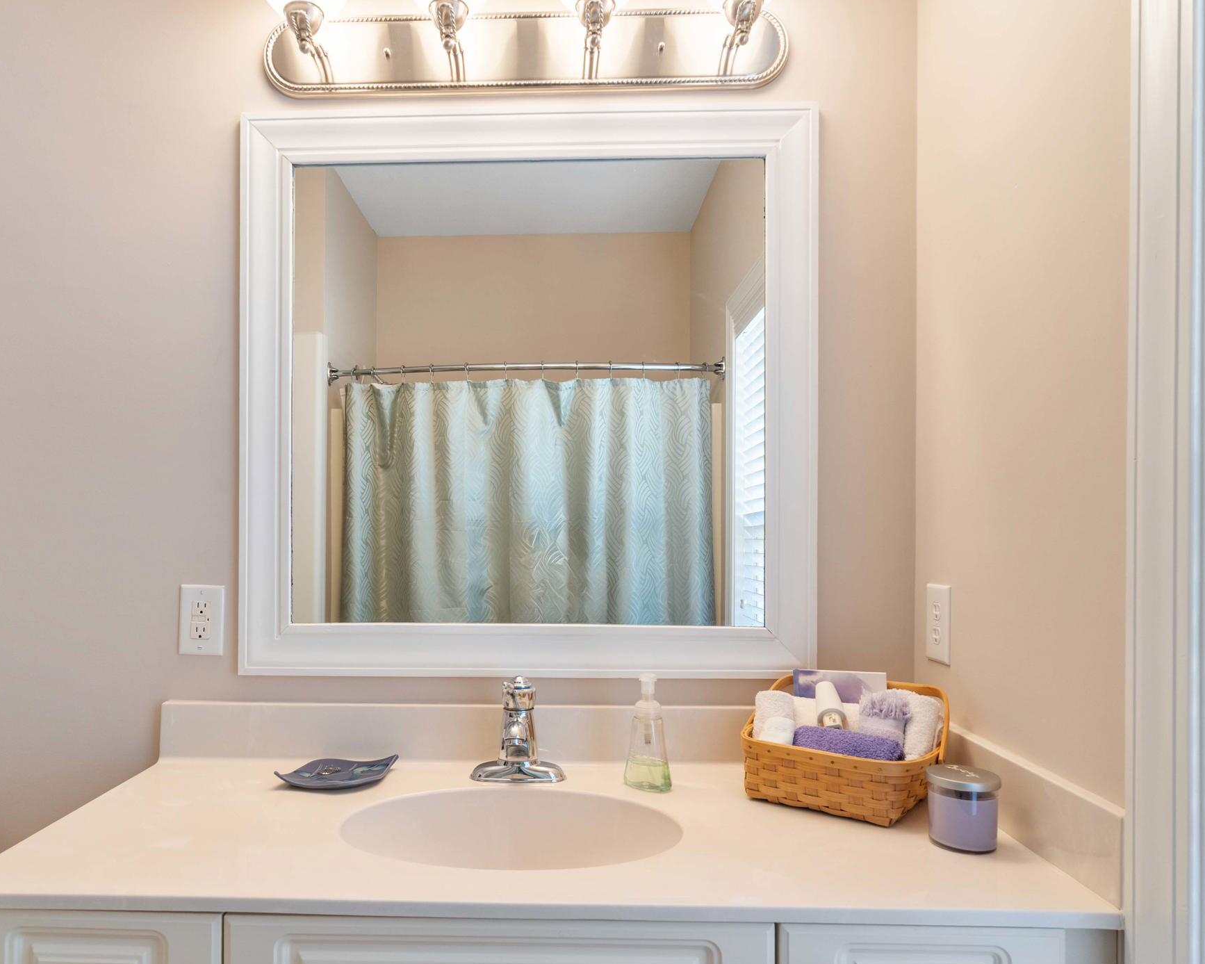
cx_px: 530
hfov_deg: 72.3
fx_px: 820
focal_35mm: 23
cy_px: 468
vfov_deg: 60.9
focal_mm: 17
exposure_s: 1/2
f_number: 8
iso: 320
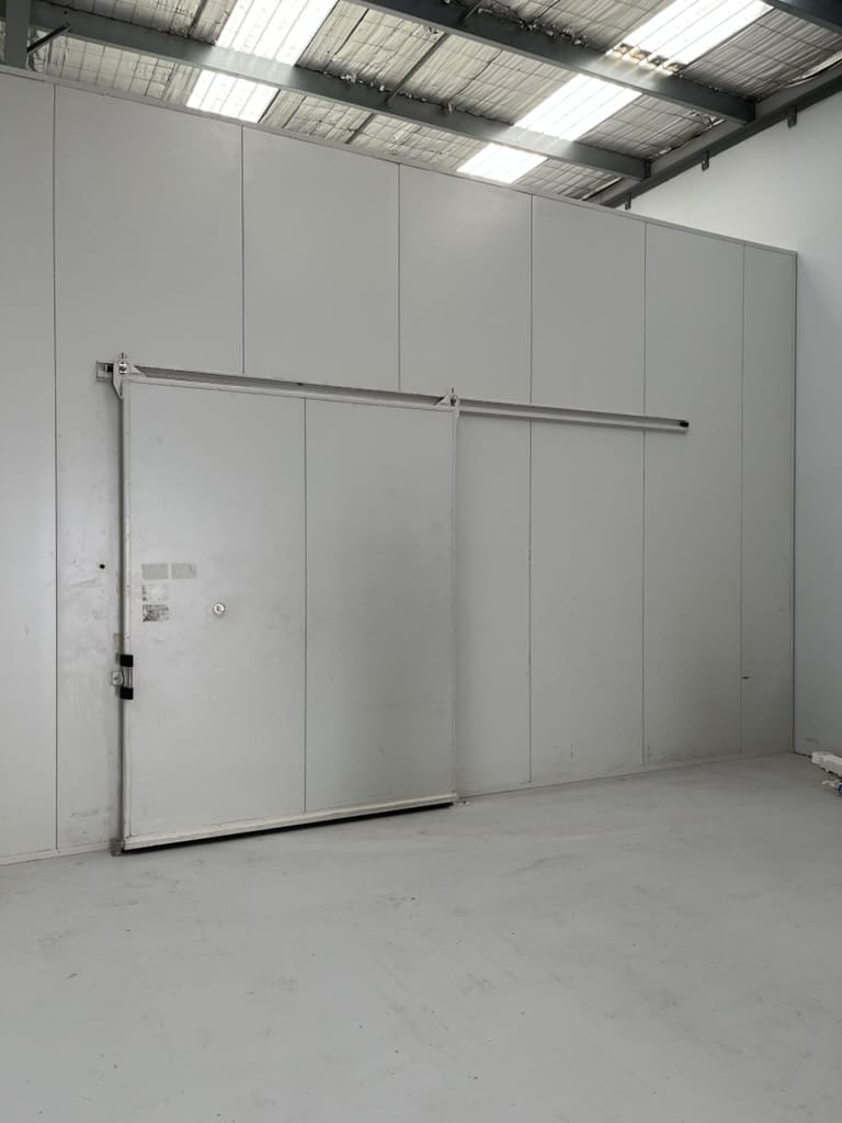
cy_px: 562
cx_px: 421
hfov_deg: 53.1
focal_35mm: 26
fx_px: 843
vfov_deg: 67.3
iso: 40
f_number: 1.6
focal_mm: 5.1
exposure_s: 1/240
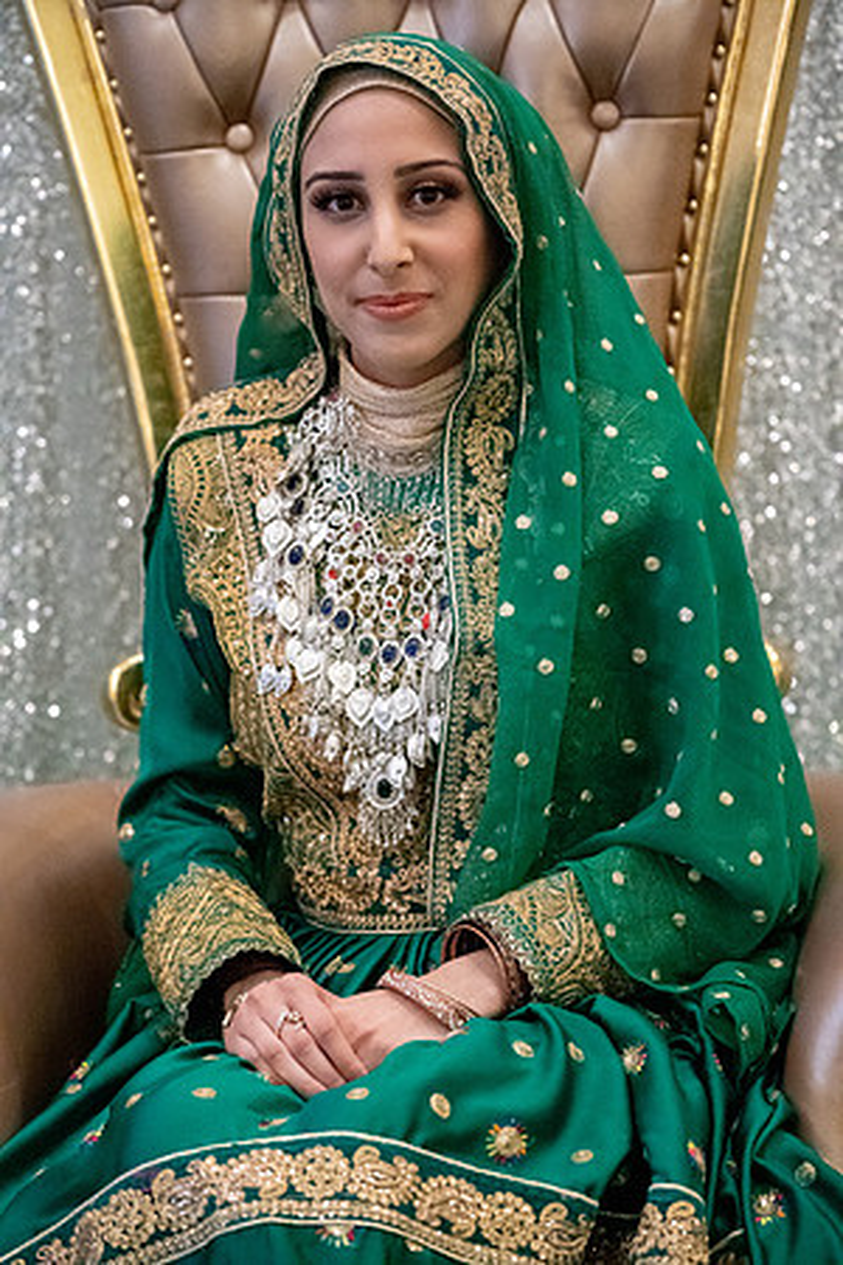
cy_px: 632
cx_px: 422
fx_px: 3688
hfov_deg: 13.0
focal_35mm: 105
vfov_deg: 19.5
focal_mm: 105
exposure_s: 1/320
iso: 32000
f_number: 4
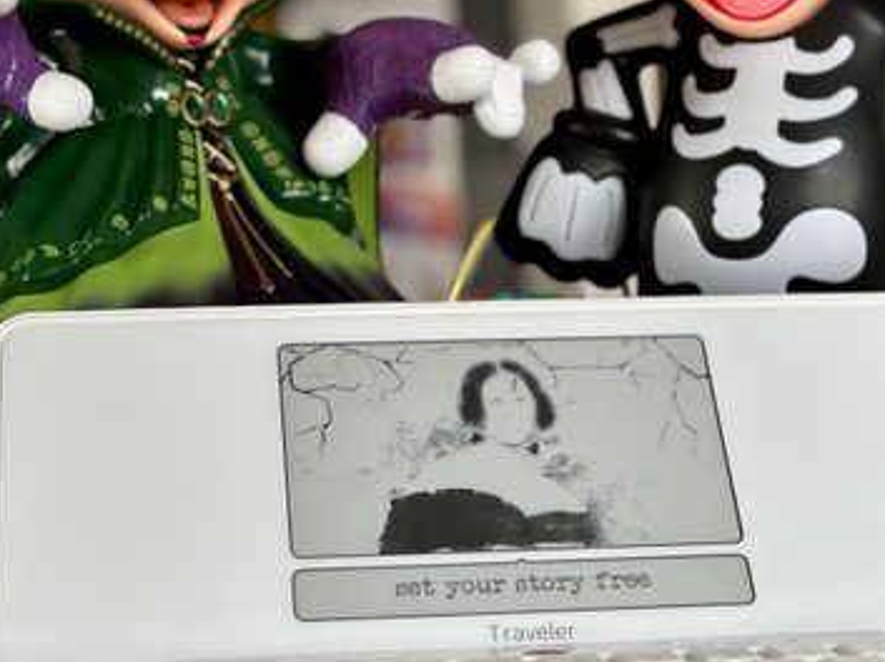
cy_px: 176
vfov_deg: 15.0
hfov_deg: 20.0
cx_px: 496
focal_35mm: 98
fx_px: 2503
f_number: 1.78
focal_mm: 6.86
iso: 200
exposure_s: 1/60
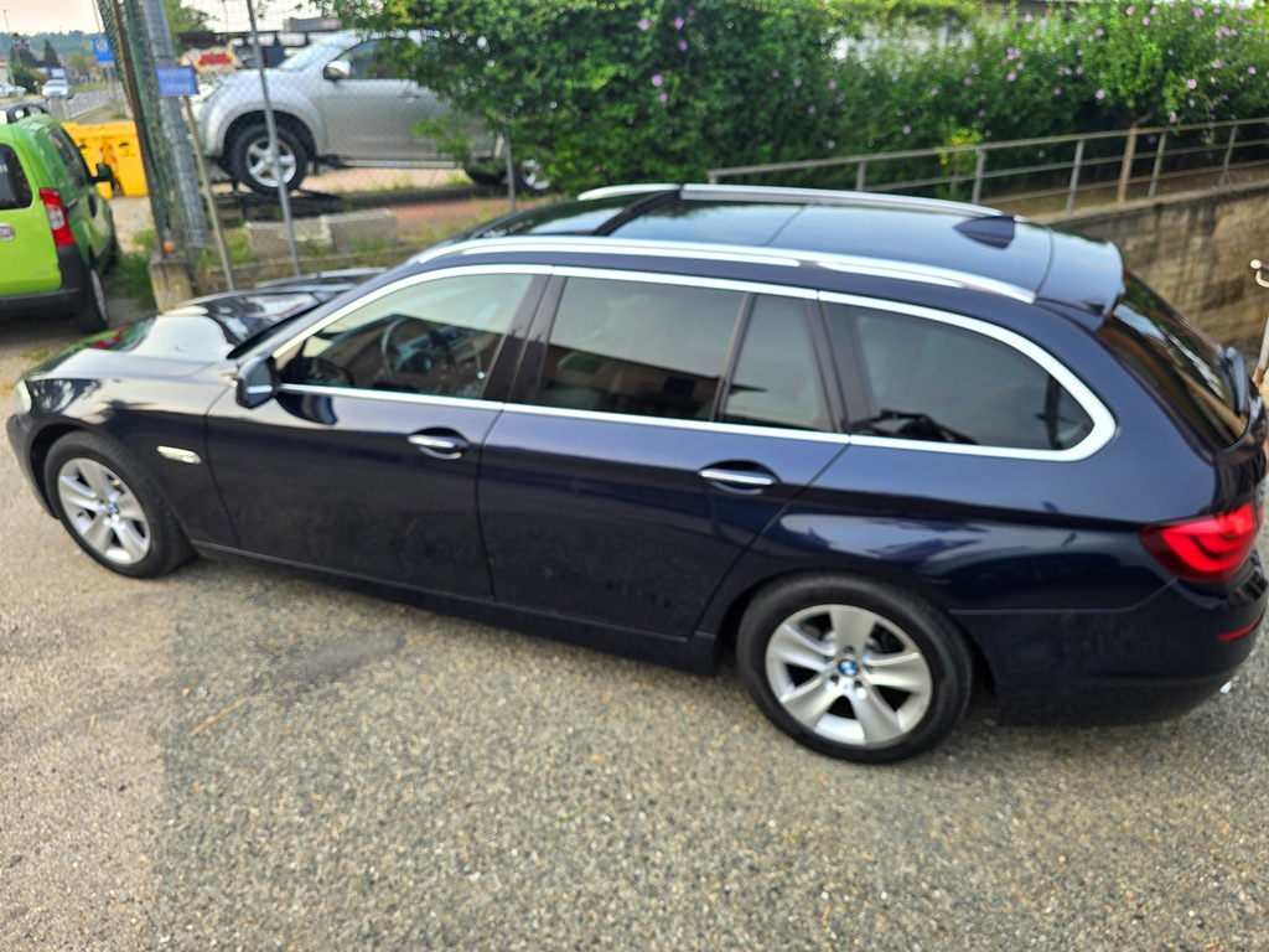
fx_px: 843
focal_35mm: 23
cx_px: 634
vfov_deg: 58.9
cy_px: 476
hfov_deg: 73.9
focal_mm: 6.3
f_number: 1.7
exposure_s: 1/180
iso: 32
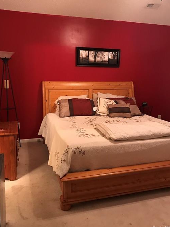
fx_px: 210
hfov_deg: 44.2
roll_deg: -0.2
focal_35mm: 32
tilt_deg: -7.3
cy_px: 100
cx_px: 85
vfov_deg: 56.7
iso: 100
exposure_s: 1/9
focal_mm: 3.99
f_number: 1.8
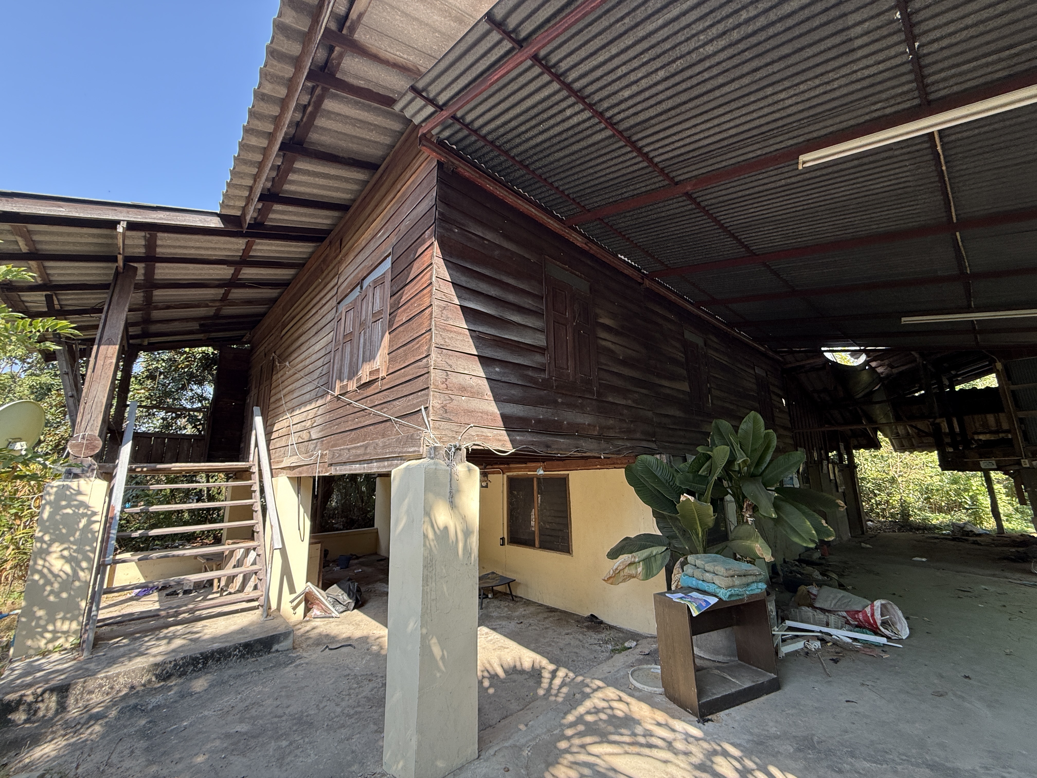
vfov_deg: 85.7
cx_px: 518
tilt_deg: +12.6
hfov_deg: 102.1
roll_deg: +0.9
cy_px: 389
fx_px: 419
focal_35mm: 14
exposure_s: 1/182
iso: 50
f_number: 2.2
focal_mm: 2.22
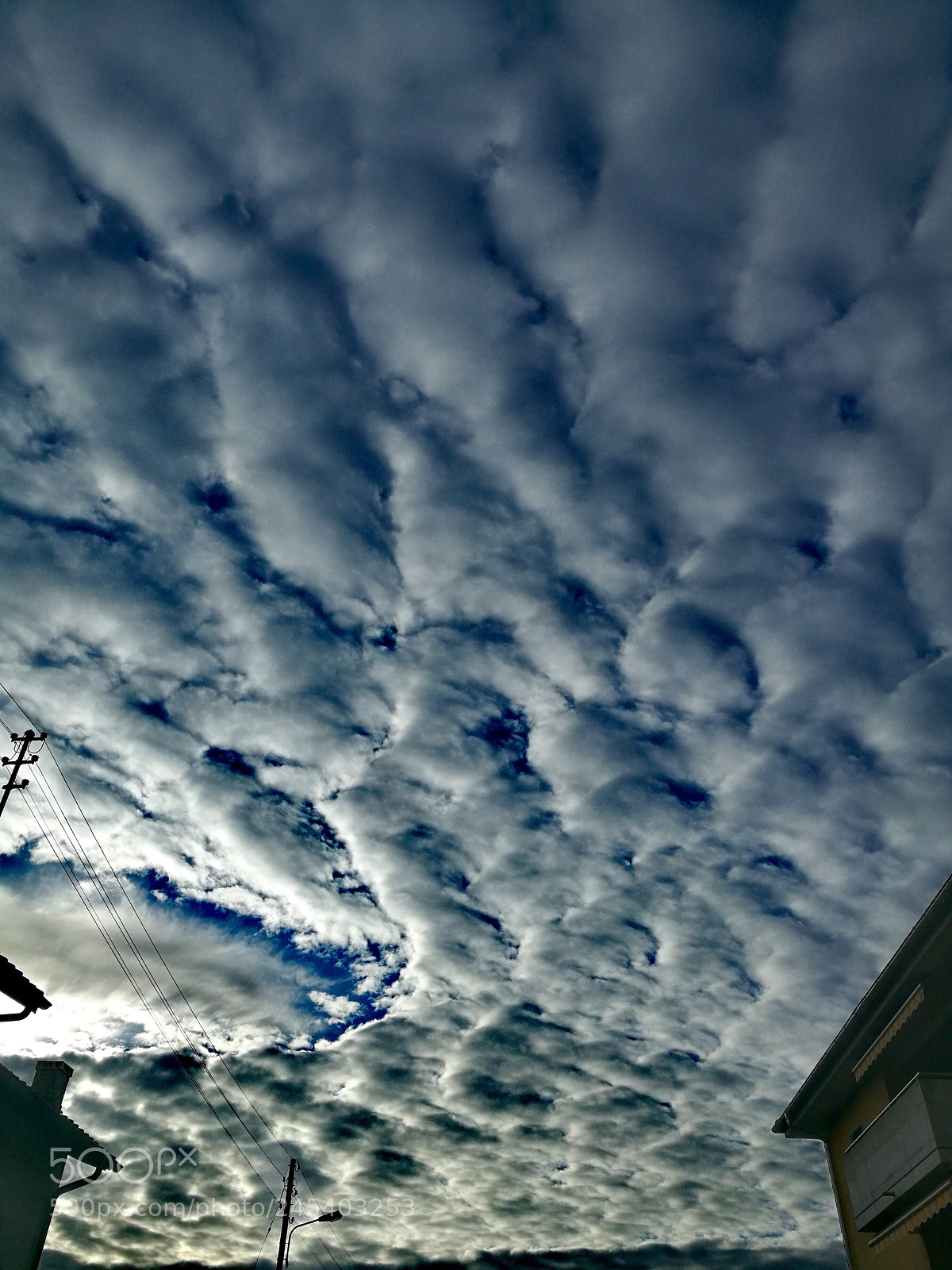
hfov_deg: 51.4
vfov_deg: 65.3
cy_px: 635
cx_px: 476
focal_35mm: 27
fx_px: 990
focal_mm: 4.5
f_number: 2.2
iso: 50
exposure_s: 1/2008
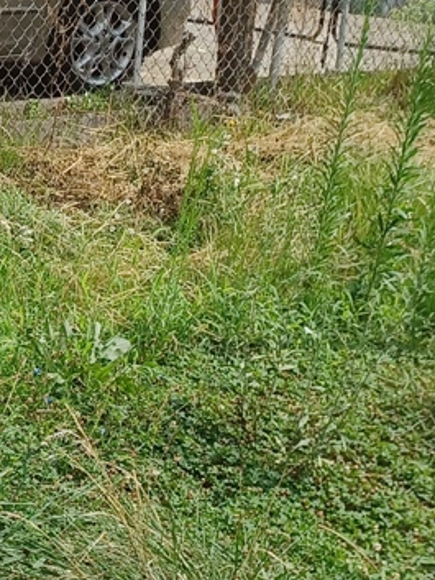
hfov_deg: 15.4
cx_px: -295
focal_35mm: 85
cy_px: 370
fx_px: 1423
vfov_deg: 22.9
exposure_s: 1/312
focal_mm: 4.6
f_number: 1.8
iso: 33
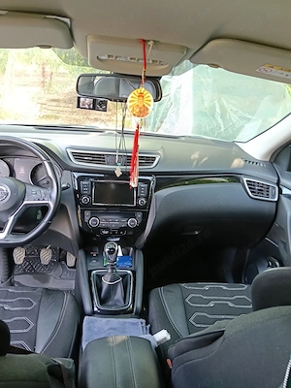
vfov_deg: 65.3
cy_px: 194
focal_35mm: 27
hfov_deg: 51.4
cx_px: 146
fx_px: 303
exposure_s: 1/33.3
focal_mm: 3.98
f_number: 1.8
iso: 250
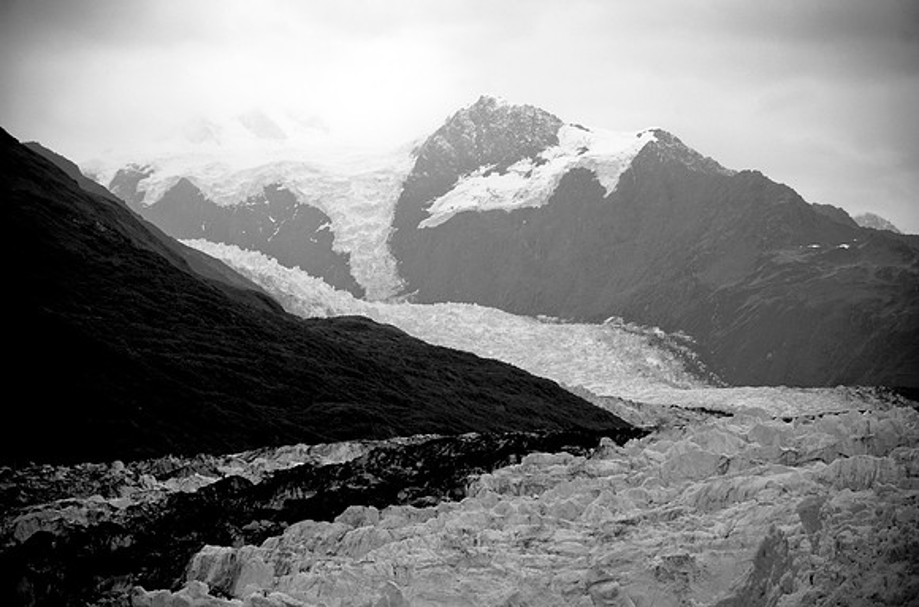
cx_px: 460
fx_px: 2672
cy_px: 304
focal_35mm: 105
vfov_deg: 13.0
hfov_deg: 19.5
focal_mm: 70
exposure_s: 1/320
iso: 400
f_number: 5.6
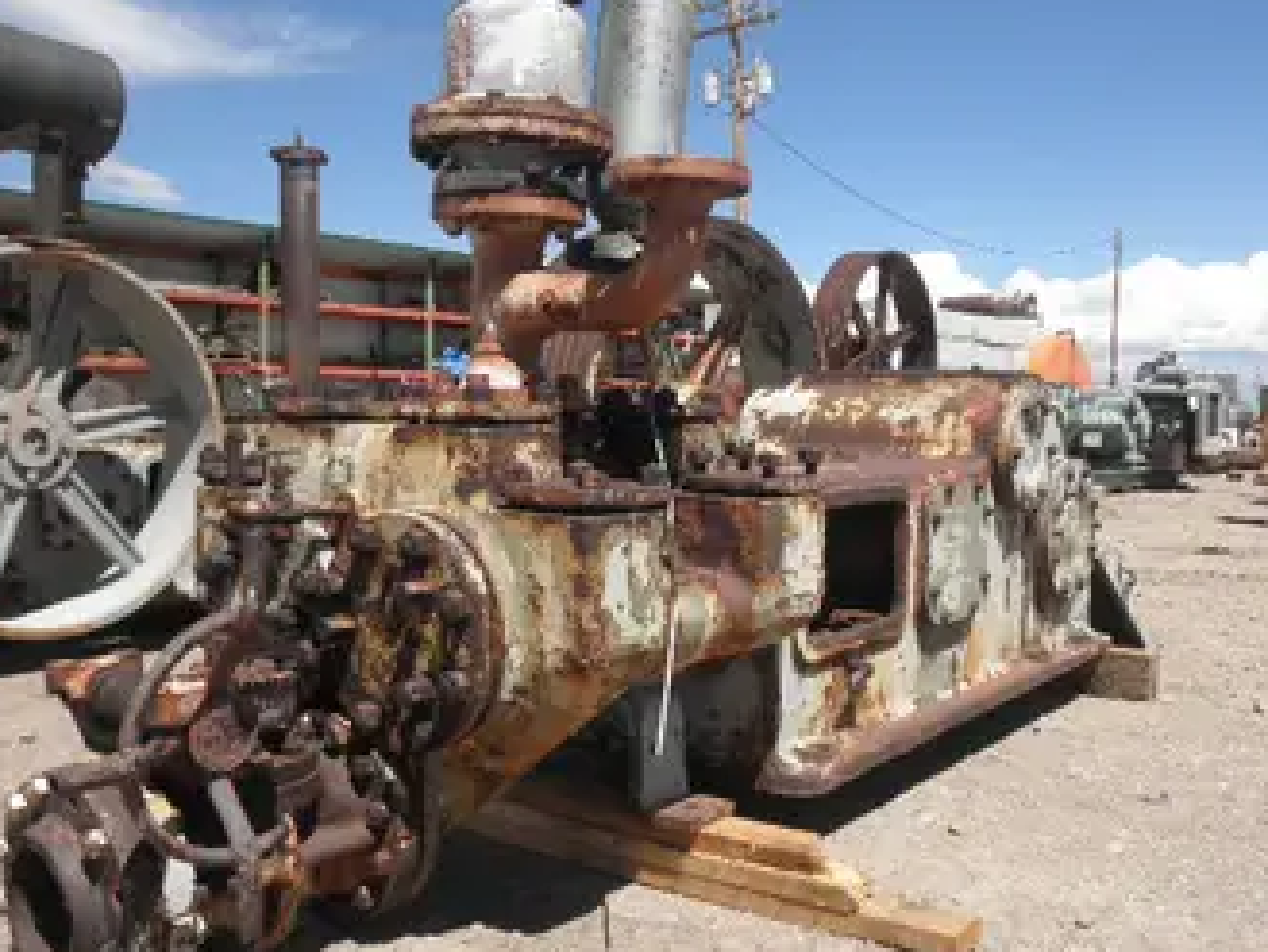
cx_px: 690
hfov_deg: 53.9
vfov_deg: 41.8
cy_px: 497
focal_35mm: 34
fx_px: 1246
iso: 64
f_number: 8.5
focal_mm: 5
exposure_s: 1/125
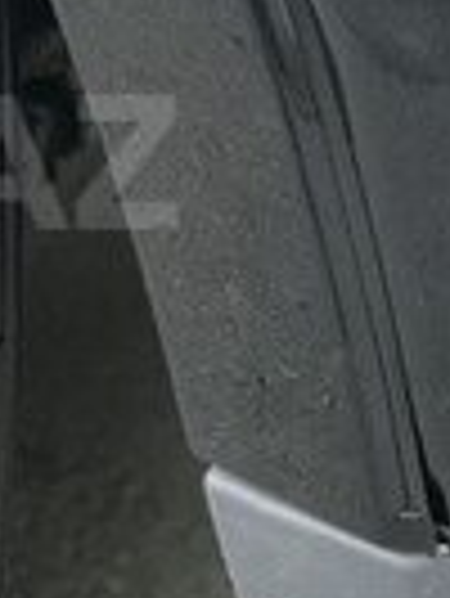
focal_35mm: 212
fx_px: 3669
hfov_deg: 6.9
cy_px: 162
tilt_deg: -37.5
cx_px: -284
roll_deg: +0.2
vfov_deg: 9.3
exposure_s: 1/50
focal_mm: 6.6
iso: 125
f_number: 2.8
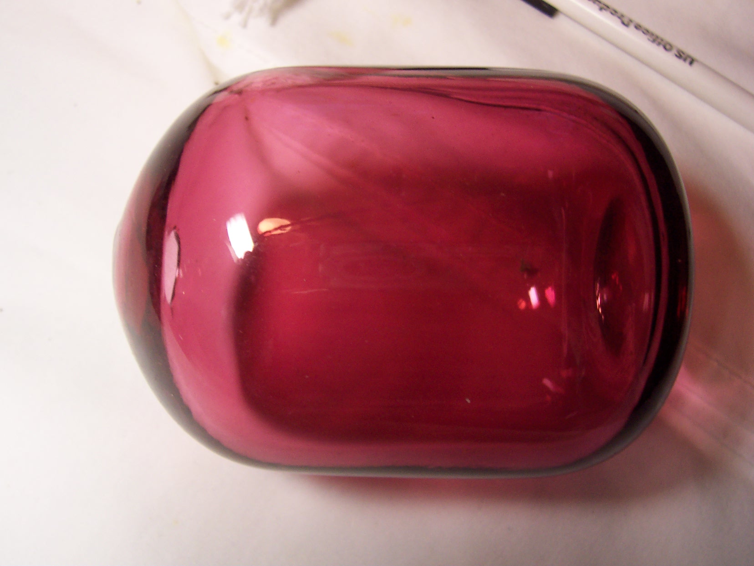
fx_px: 806
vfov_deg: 38.7
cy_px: 283
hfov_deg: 50.1
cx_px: 377
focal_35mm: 37
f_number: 2.8
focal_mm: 5.6
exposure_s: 1/30
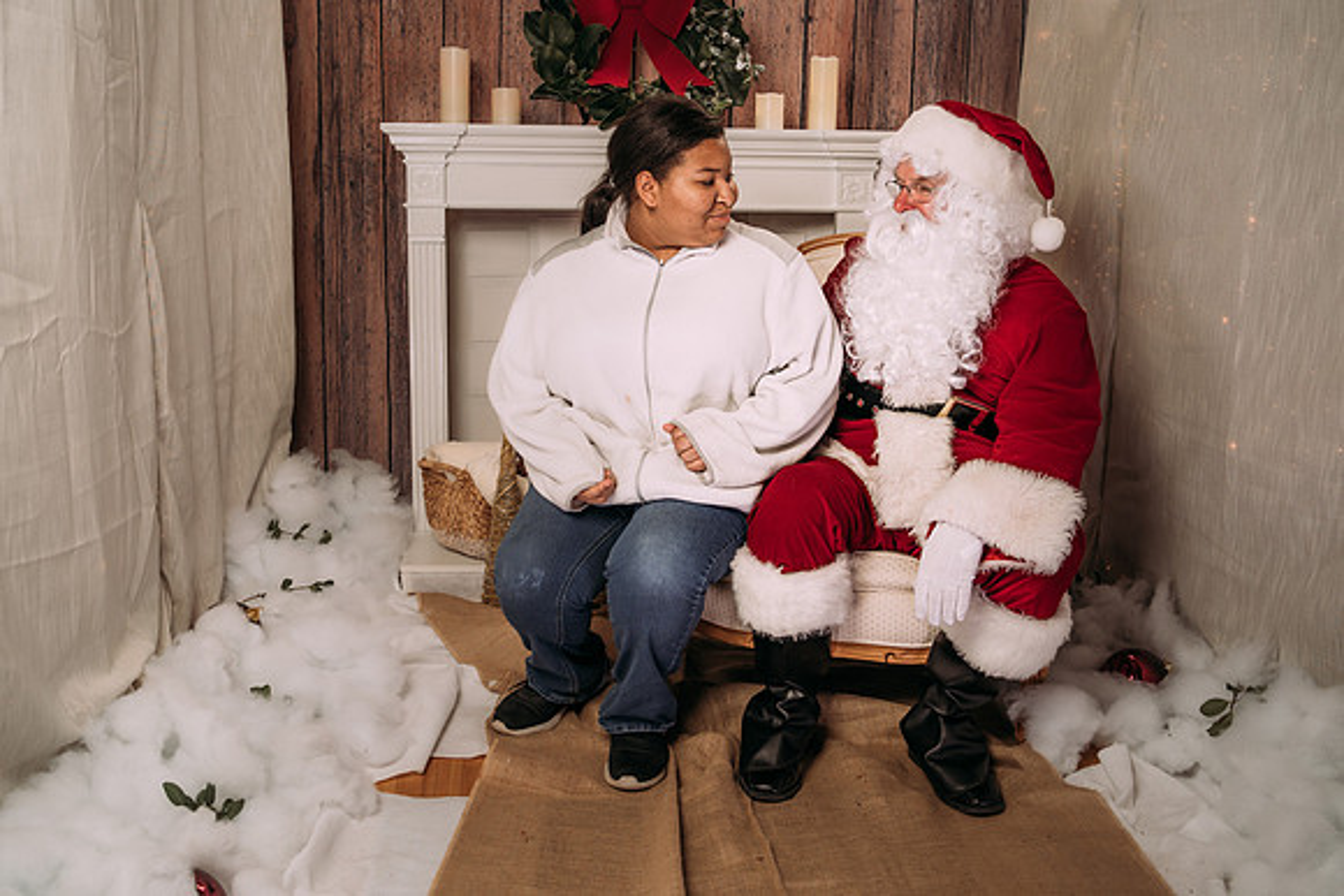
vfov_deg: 35.1
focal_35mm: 38
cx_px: 642
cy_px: 435
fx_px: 1418
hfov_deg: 50.7
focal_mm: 35
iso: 100
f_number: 5
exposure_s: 1/100
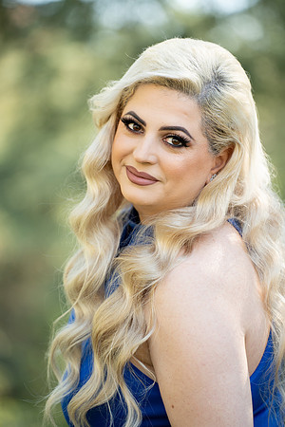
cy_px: 214
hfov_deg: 7.6
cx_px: 142
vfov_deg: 11.4
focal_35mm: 180
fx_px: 2137
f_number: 2.8
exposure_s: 1/320
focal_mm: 180
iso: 400
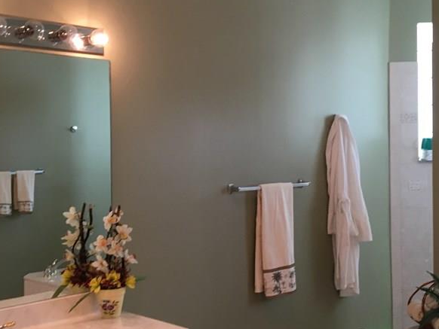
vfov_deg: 28.6
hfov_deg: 37.3
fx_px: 647
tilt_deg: +0.7
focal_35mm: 51
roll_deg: +1.3
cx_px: 272
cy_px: 150
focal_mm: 4.15
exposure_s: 1/30
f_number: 2.2
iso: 64
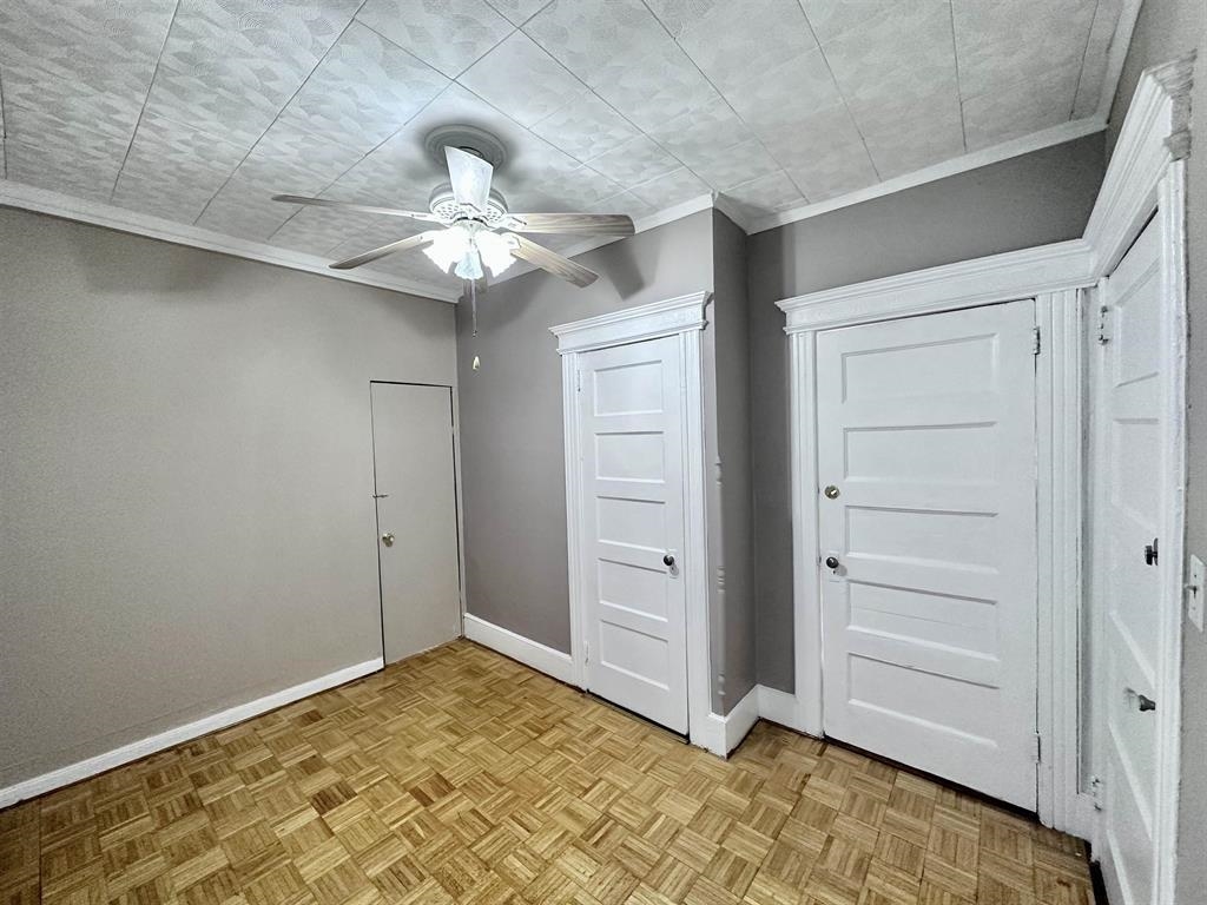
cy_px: 452
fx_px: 488
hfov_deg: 102.1
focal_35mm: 14
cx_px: 604
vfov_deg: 85.7
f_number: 2.2
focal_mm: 2.22
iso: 320
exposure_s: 1/120
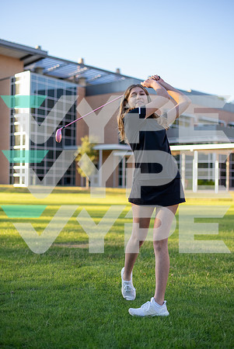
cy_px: 174
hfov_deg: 27.1
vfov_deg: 39.6
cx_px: 117
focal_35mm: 50
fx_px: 486
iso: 400
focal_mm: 50
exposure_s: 1/1600
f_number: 1.8
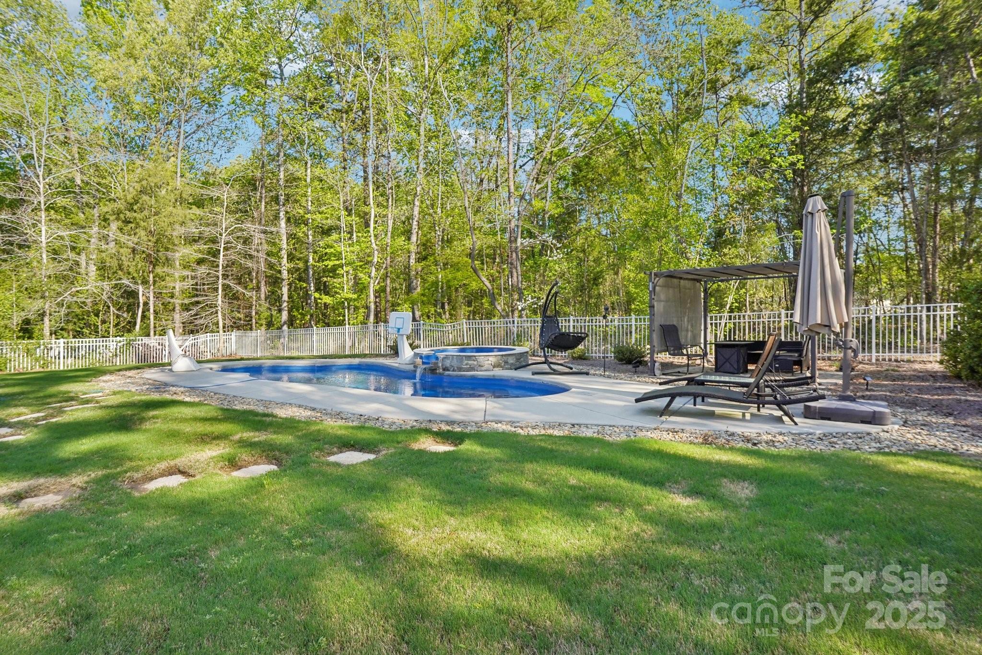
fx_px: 491
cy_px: 328
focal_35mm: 18
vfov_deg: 67.4
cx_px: 491
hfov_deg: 90.0
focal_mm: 18
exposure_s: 1/250
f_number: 8
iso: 400
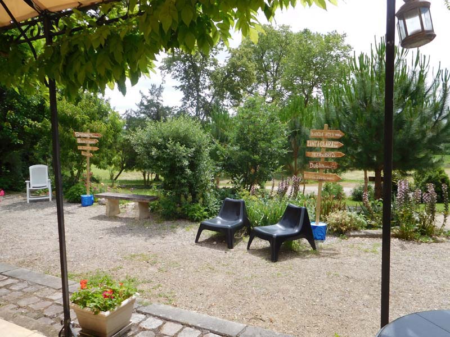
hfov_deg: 69.4
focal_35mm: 25
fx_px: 325
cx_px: 225
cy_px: 168
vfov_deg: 54.9
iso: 125
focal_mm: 4.5
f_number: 3.4
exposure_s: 1/1000
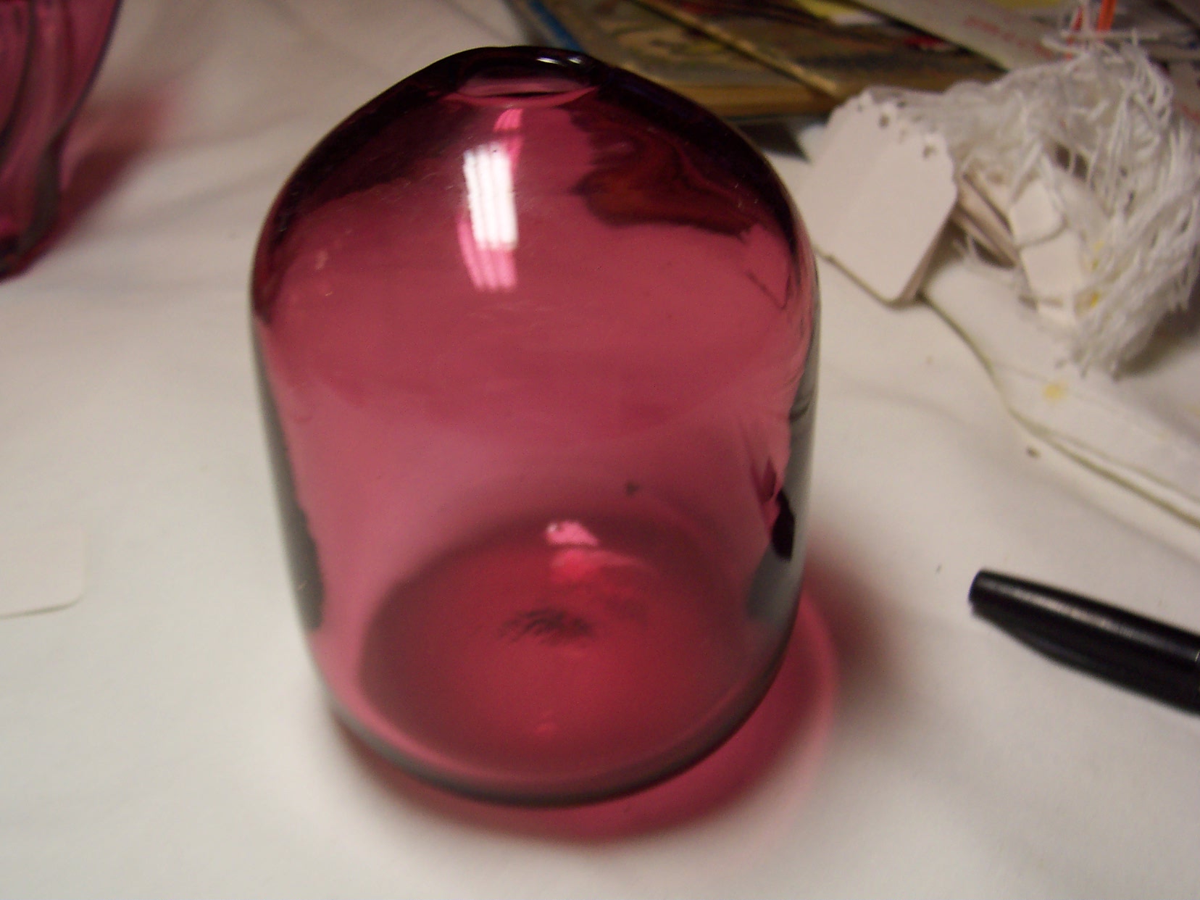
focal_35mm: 37
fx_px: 1283
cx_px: 600
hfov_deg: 50.1
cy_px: 450
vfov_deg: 38.7
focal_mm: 5.6
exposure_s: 1/60
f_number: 2.8
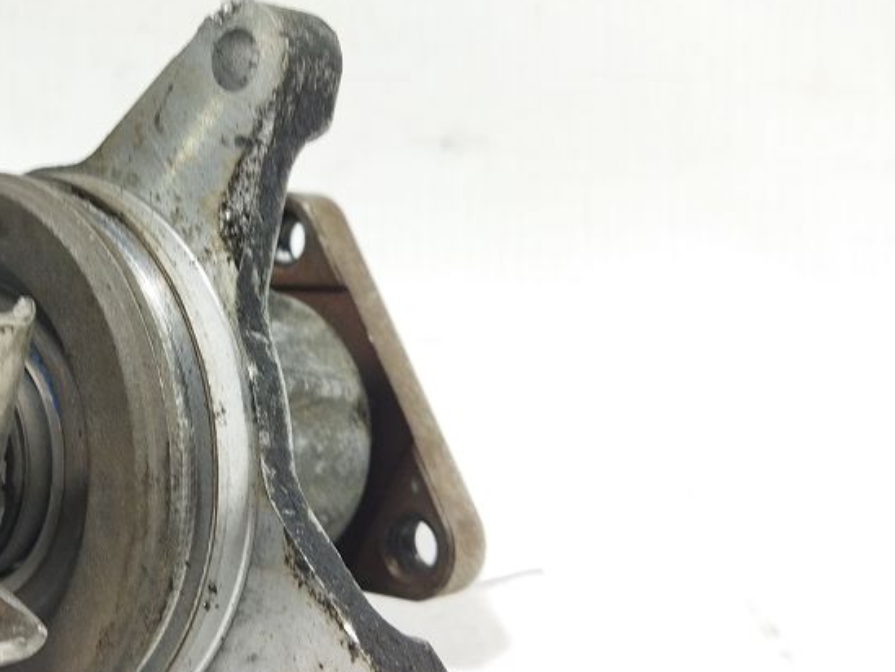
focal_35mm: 59
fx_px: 1526
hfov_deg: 31.9
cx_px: 189
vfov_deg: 24.8
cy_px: 281
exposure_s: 1/50
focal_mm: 4.71
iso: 106
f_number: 1.79
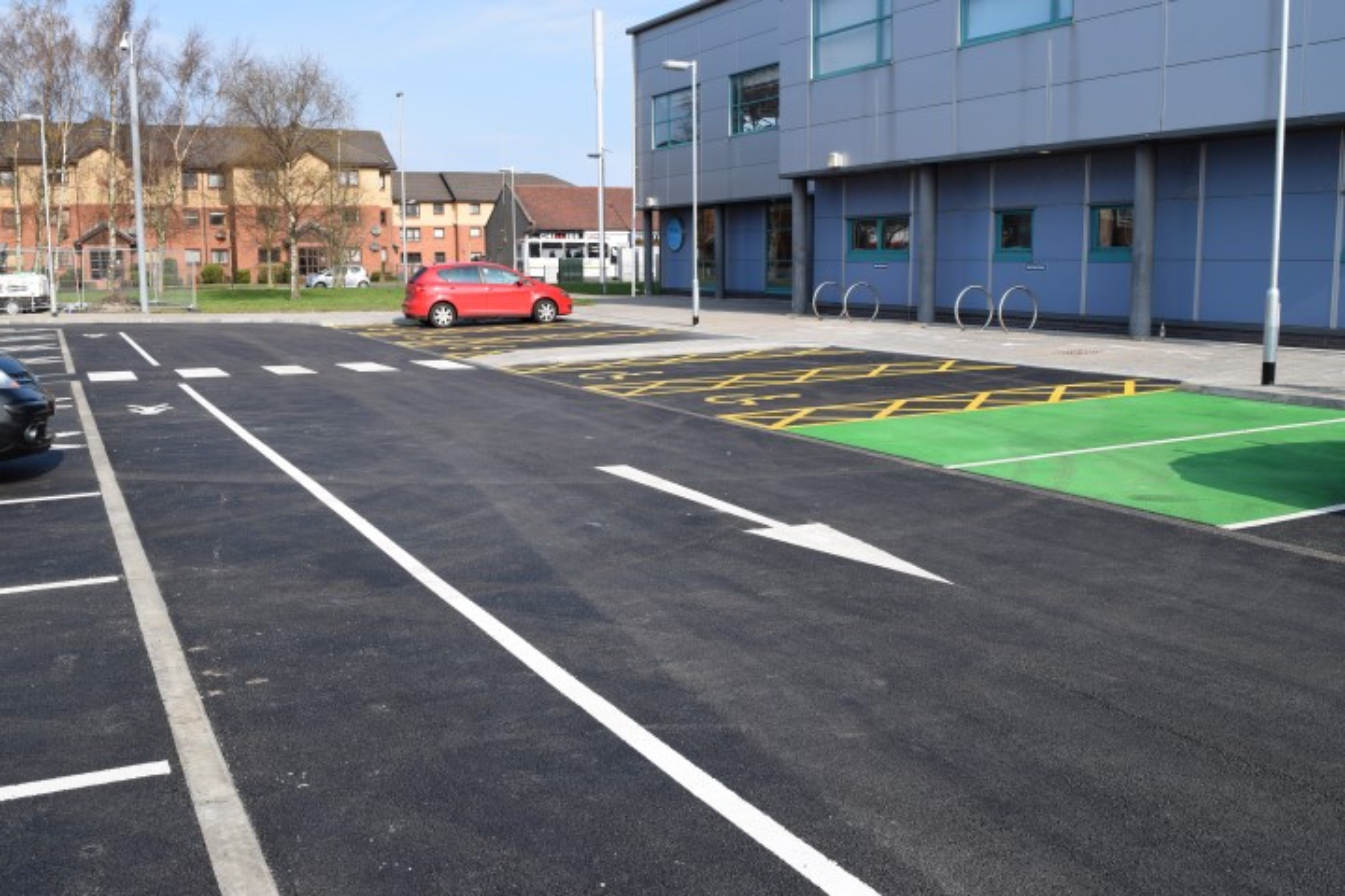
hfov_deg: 57.2
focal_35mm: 33
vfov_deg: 40.0
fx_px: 1233
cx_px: 672
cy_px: 448
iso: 200
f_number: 9
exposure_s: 1/320
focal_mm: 22
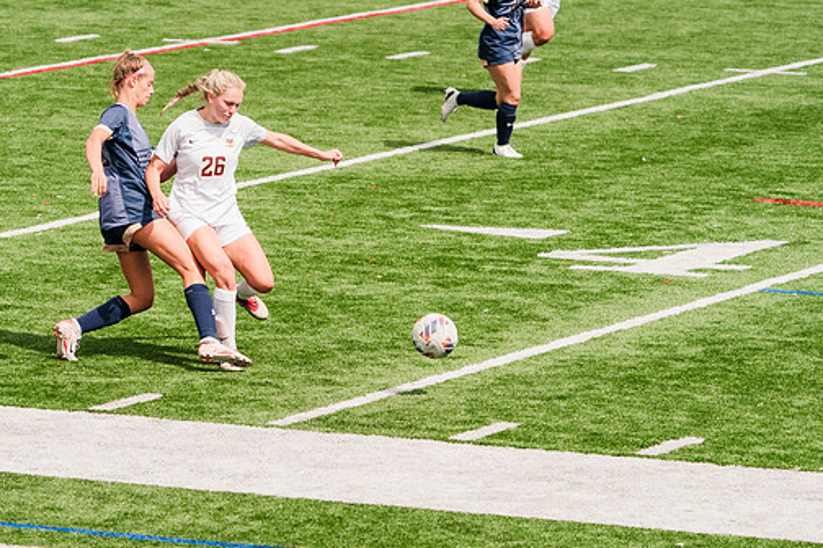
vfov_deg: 4.9
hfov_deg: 7.4
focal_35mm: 278
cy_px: 170
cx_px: 306
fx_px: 6355
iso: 250
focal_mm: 200
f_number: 5.6
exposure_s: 1/1600
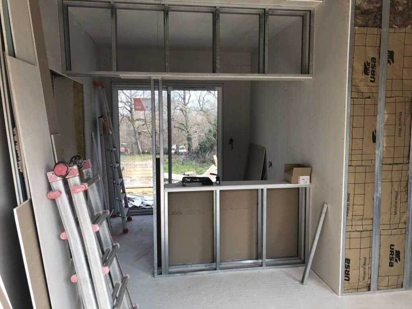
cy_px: 154
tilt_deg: -6.1
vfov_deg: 49.7
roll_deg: +1.4
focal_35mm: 28
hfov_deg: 63.4
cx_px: 206
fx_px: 333
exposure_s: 1/258
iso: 20
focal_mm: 3.99
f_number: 1.8
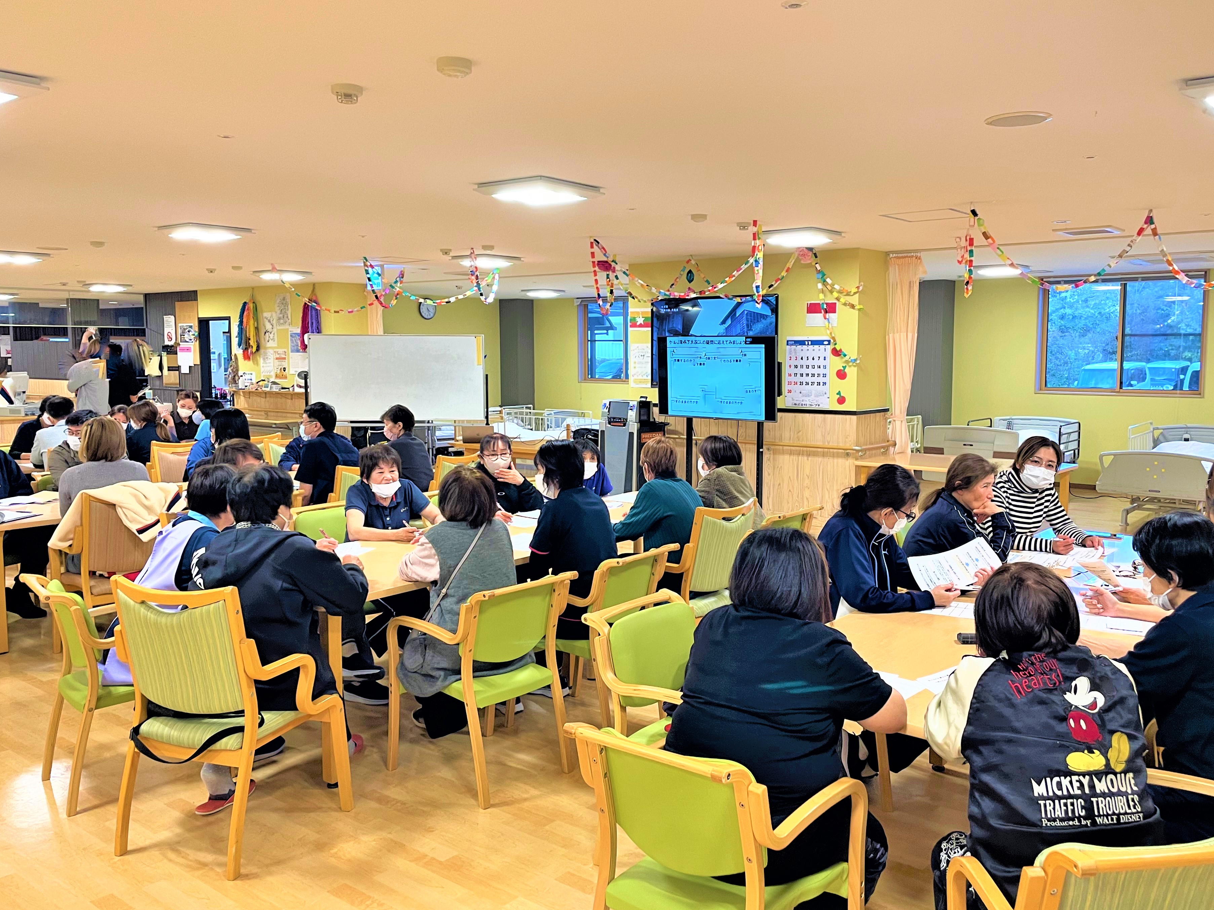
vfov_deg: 48.2
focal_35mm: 29
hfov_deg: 61.6
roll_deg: -0.4
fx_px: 1017
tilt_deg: -5.4
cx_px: 650
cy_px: 454
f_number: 1.6
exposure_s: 1/60
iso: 80
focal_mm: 4.2
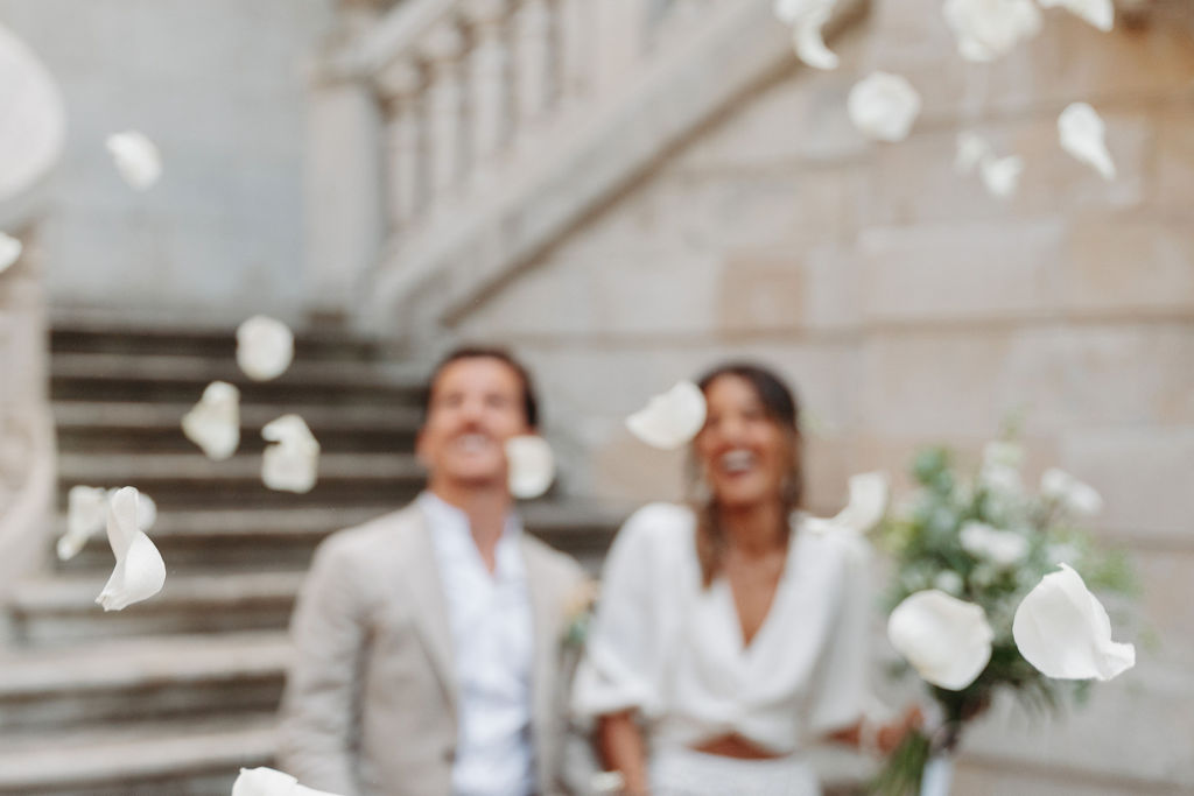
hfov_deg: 30.8
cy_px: 517
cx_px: 447
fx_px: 2160
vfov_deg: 20.8
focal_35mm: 65
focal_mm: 46.1
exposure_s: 1/1600
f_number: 2.8
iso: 400
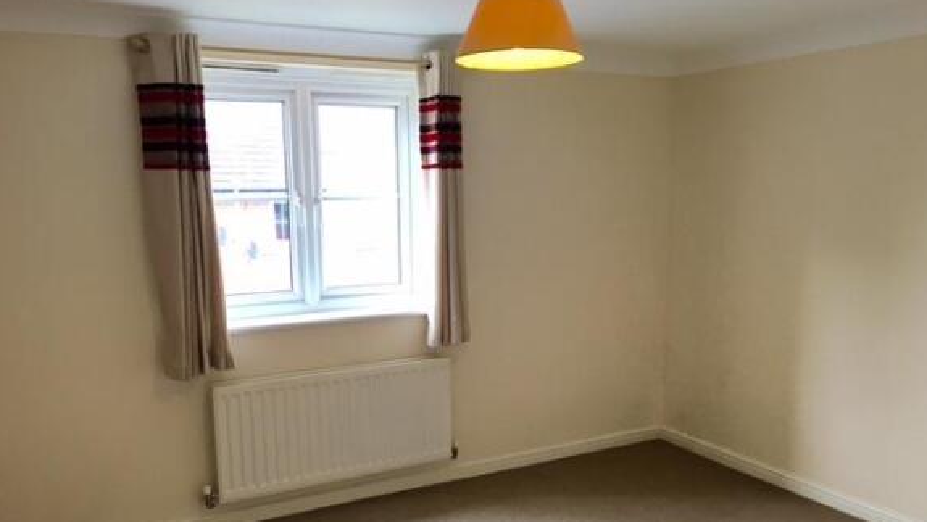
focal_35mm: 32
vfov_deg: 36.6
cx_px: 465
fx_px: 787
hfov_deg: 61.0
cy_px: 318
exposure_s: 1/33
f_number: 2.2
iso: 40
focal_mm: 4.15
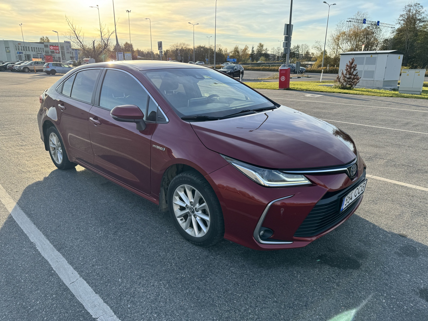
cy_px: 160
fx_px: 297
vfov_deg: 56.8
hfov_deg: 71.6
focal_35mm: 24
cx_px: 214
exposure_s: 1/1131
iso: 80
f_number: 1.78
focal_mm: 6.76
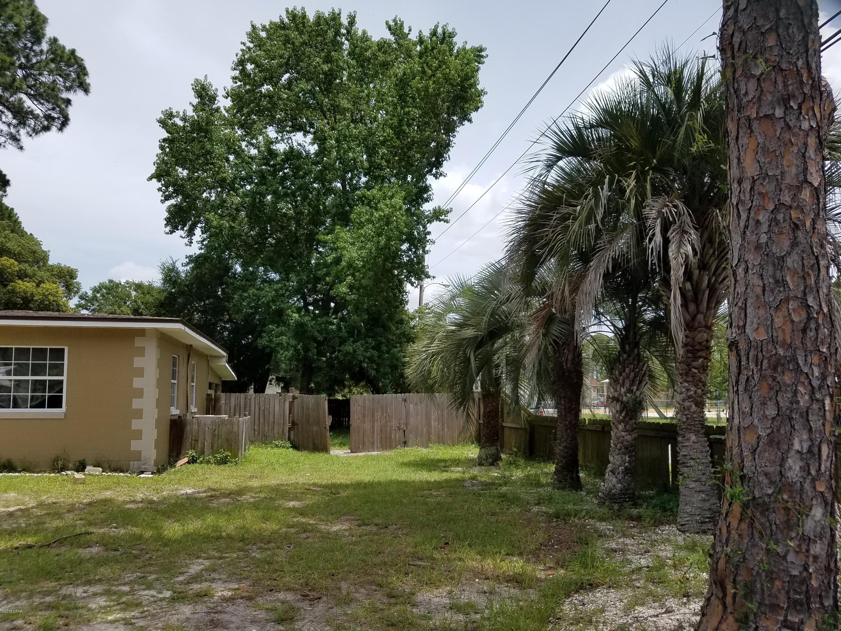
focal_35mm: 26
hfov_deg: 67.3
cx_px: 420
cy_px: 316
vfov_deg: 53.1
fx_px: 632
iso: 50
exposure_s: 1/2648
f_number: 1.7
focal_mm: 4.2
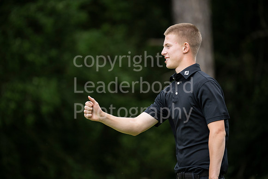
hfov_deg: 6.4
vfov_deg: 4.3
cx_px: 134
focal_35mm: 320
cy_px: 90
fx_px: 2383
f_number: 5.6
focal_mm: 320
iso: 800
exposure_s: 1/1250
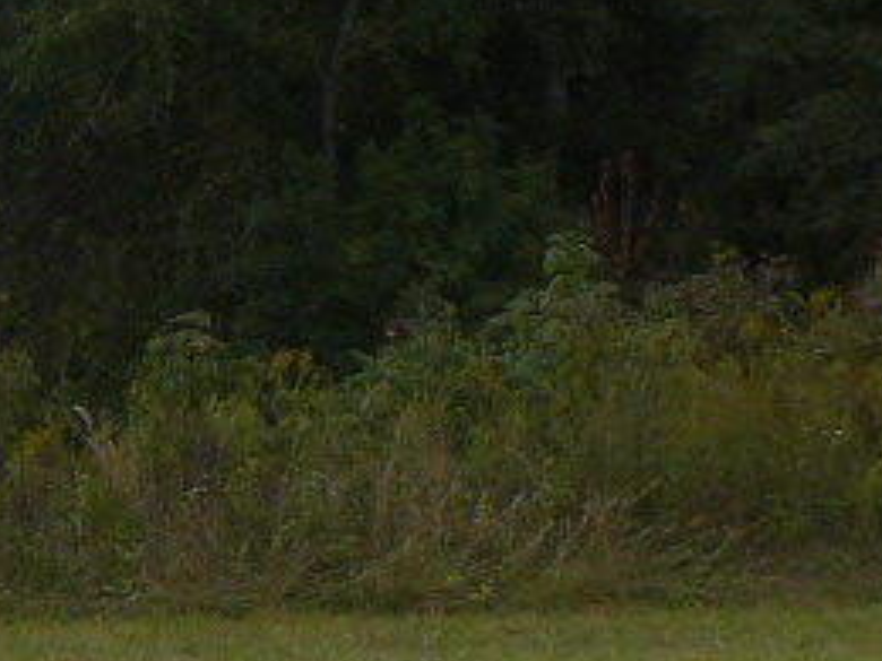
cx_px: -1018
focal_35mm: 177
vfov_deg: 8.4
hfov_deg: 10.1
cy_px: 173
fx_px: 4510
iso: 100
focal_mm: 6
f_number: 3.2
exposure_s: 1/640
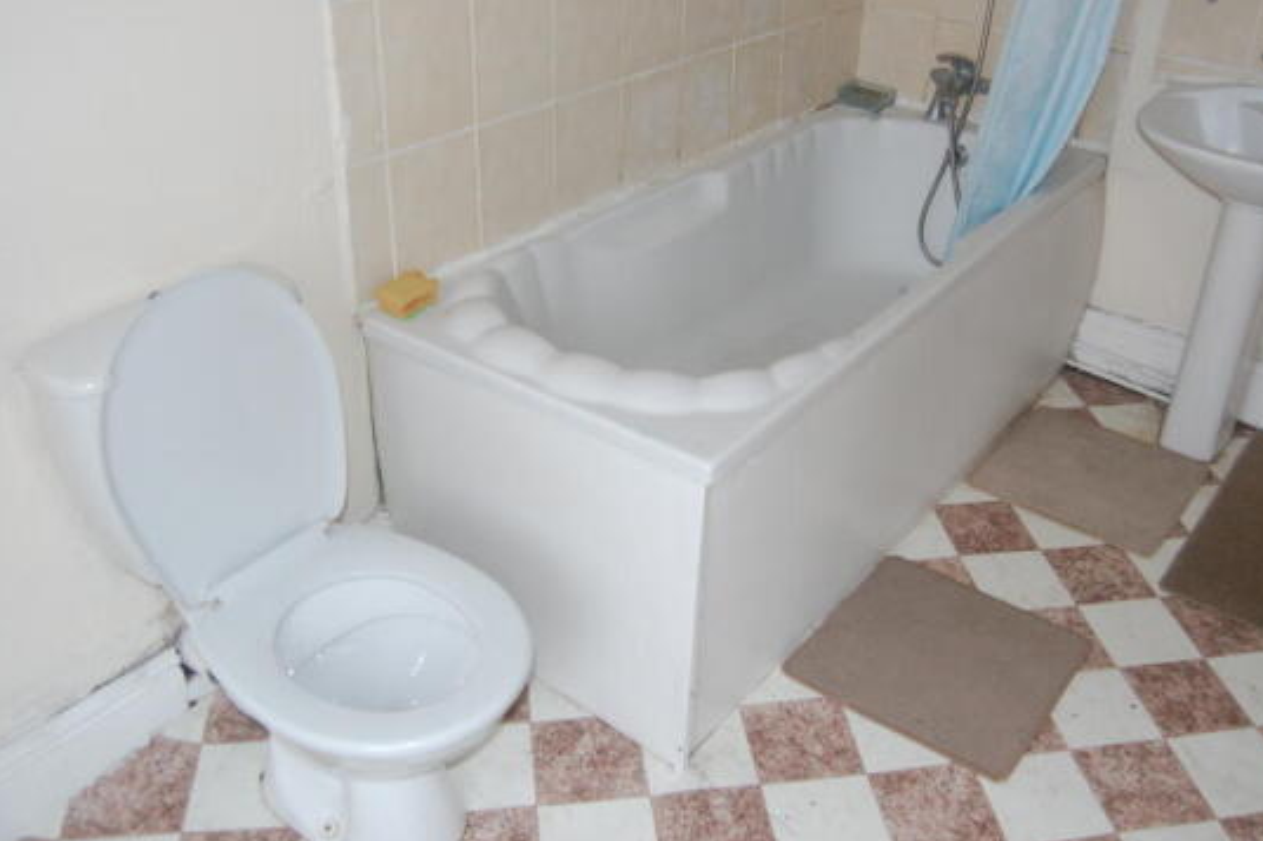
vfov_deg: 39.9
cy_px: 360
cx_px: 709
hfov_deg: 57.1
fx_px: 1157
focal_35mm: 33
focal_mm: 18
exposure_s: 1/60
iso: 400
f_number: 3.5
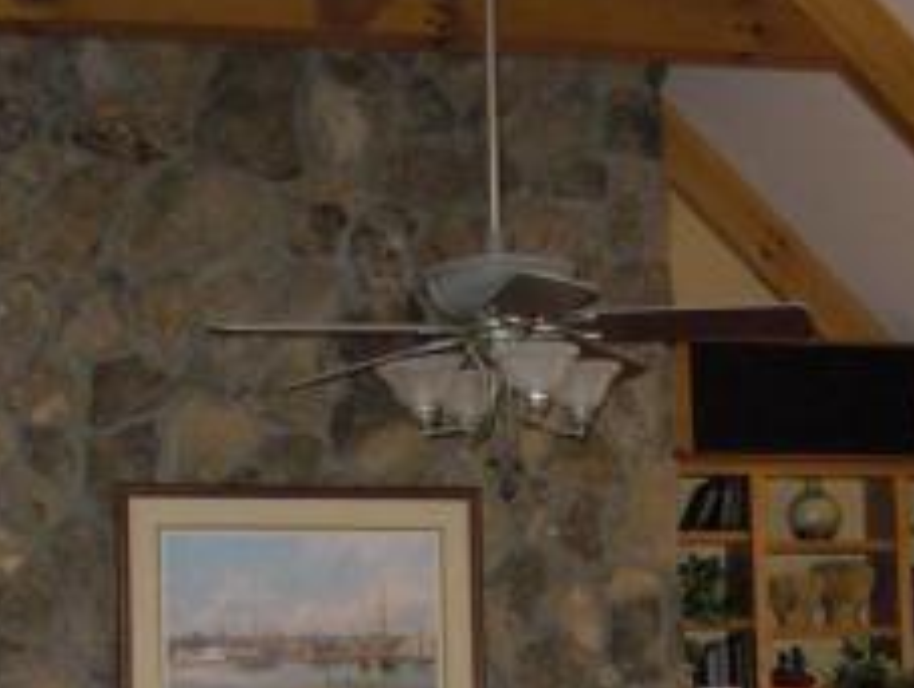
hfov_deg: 20.2
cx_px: 427
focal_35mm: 97
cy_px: 801
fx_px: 2565
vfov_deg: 14.8
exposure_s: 1/161
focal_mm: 6.3
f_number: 2.9
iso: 400
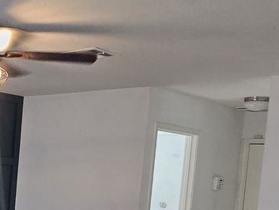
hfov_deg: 29.5
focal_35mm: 53
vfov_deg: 26.8
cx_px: -78
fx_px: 427
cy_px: 181
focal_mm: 2.2
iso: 160
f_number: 2.2
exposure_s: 1/60
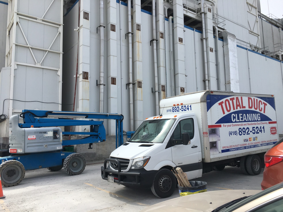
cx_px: 142
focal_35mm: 29
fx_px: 237
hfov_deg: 61.7
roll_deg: +1.2
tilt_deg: +7.0
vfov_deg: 48.2
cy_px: 106
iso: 25
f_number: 2.2
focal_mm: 4.15
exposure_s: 1/1304
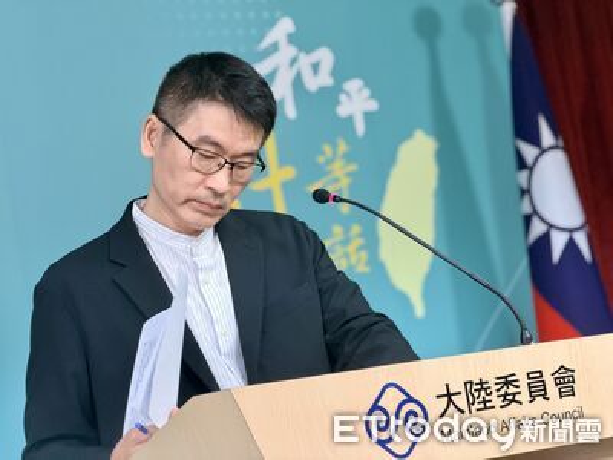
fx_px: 1771
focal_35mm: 100
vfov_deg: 14.8
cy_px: 230
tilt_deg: +5.1
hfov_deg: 19.6
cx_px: 306
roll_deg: +9.8
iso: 320
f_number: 2.8
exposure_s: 1/120
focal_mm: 16.89
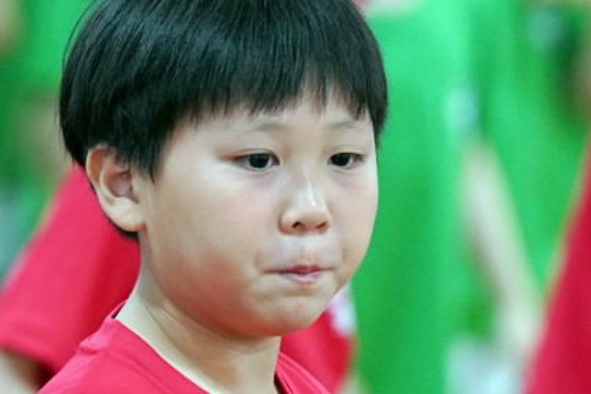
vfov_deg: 3.3
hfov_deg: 4.9
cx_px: 267
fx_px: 6894
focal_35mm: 420
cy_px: 281
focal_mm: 200
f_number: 4
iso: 5000
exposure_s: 1/250
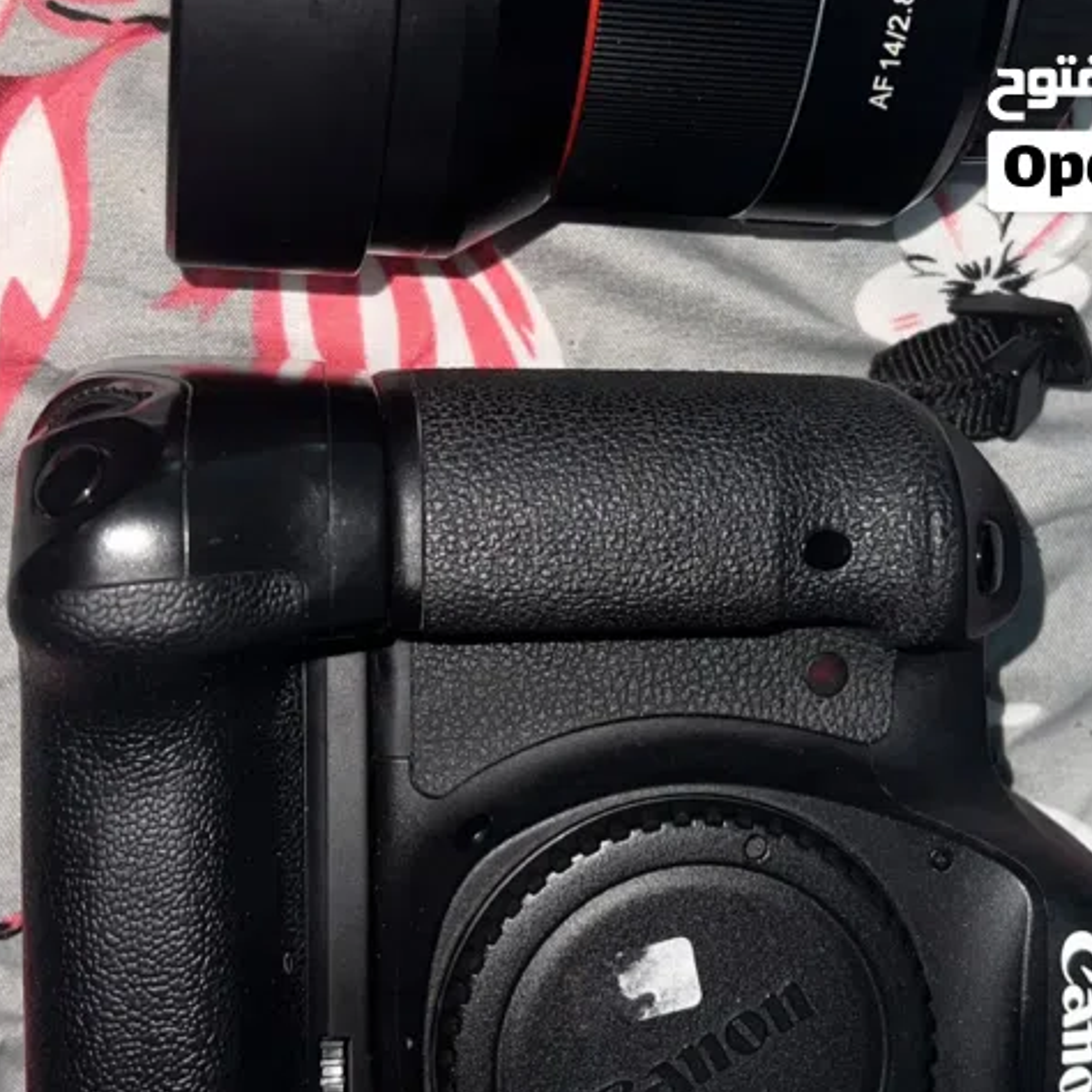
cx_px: 640
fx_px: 1106
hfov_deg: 52.3
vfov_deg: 52.5
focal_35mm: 31
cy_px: 544
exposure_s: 1/34
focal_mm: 5.7
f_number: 1.5
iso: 32
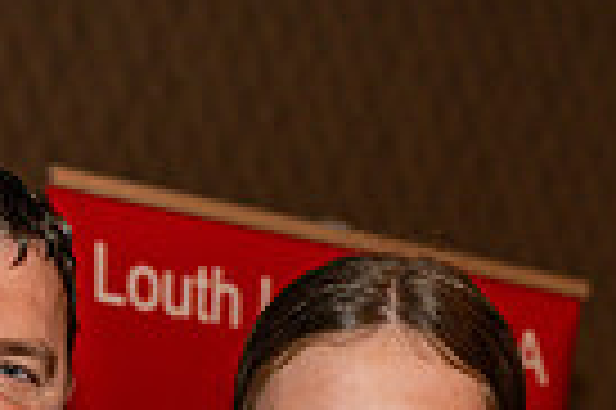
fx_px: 3333
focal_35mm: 195
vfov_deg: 6.8
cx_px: 211
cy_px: 777
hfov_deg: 10.6
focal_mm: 46
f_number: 3.5
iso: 500
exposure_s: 1/125
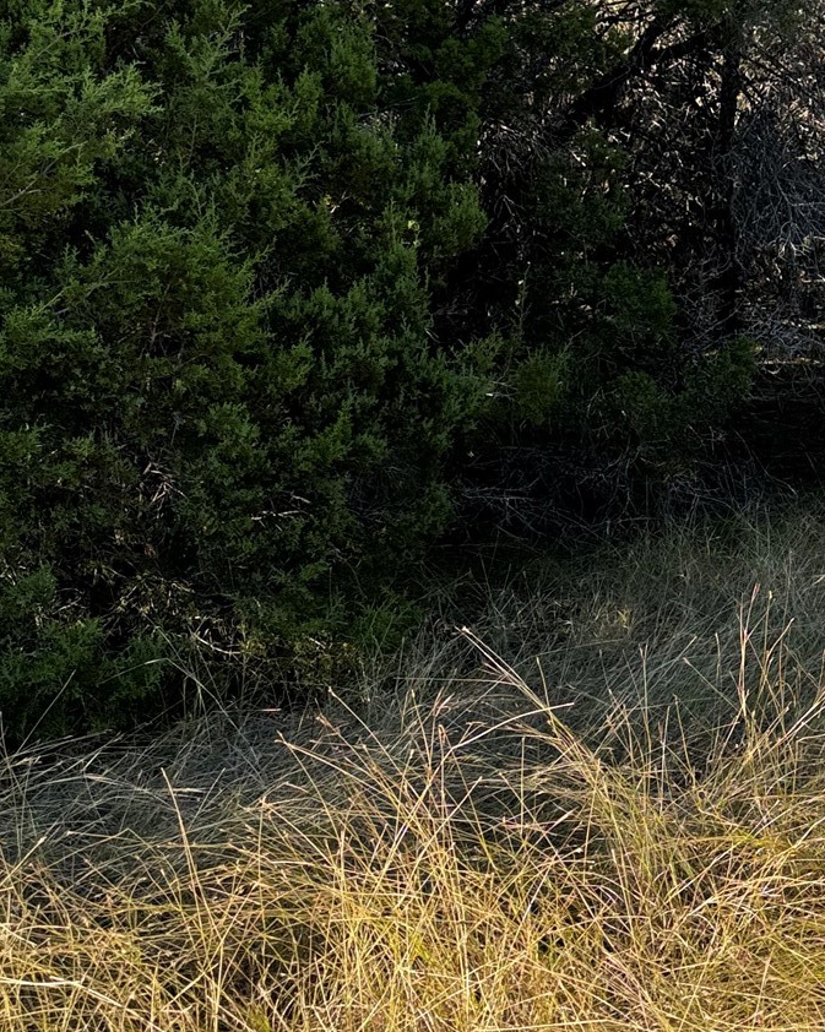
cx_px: 831
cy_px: 458
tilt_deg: -8.6
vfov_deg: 33.0
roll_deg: -0.3
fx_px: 1741
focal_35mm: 57
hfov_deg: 25.3
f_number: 1.78
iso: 80
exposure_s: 1/765
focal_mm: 6.76
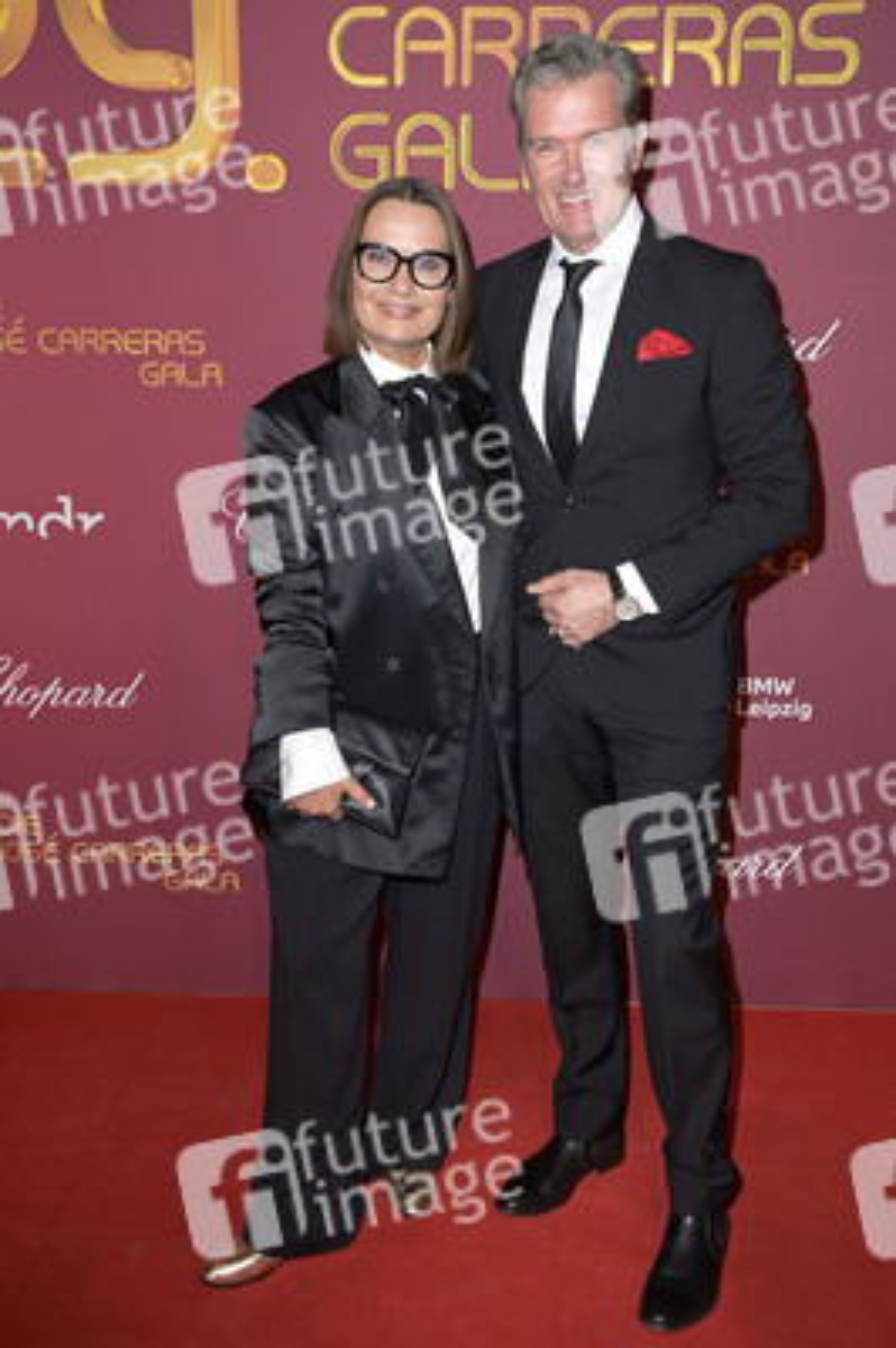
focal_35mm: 40
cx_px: 448
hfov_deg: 33.3
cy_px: 674
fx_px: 1496
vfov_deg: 48.5
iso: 640
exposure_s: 1/250
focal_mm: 40
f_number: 5.6
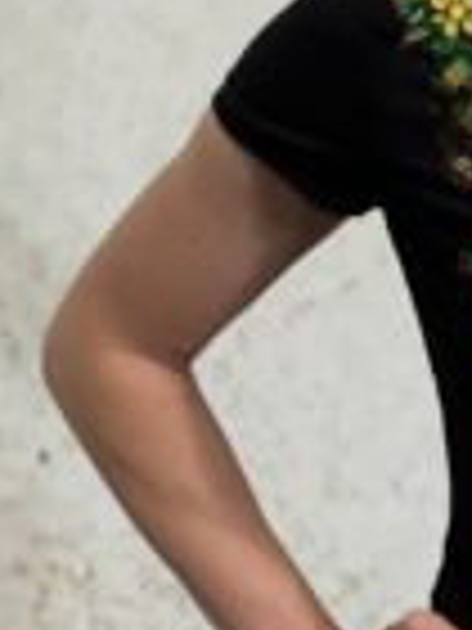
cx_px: 683
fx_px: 1454
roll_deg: -1.4
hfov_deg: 16.9
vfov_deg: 24.4
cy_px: 266
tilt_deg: -10.7
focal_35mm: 80
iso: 25
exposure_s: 1/102
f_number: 1.8
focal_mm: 4.25
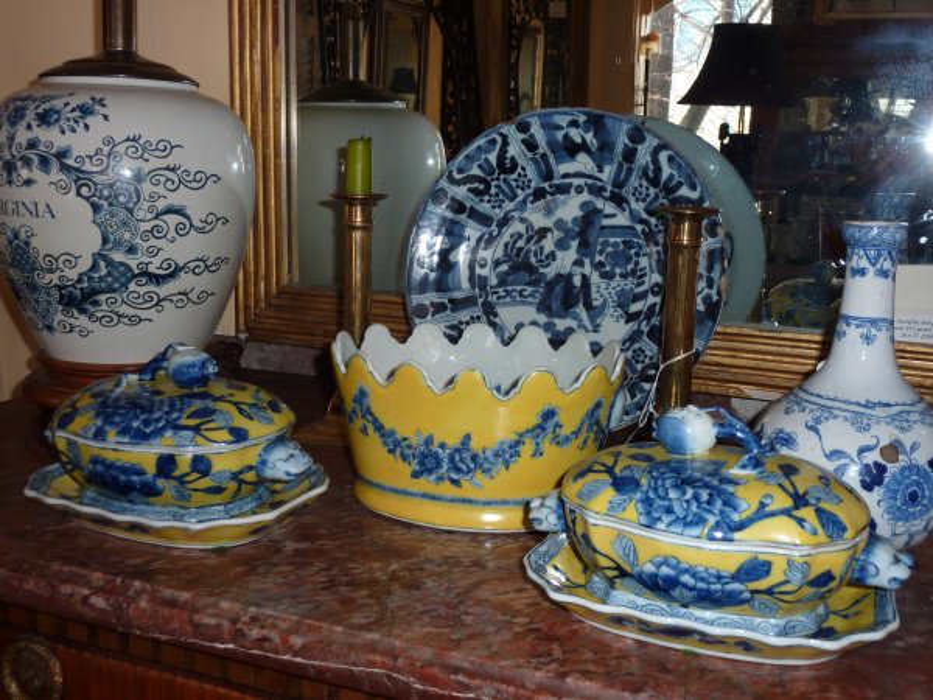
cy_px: 350
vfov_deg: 38.7
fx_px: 997
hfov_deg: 50.1
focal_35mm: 37
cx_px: 466
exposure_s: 1/30
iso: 100
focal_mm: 6.1
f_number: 3.6
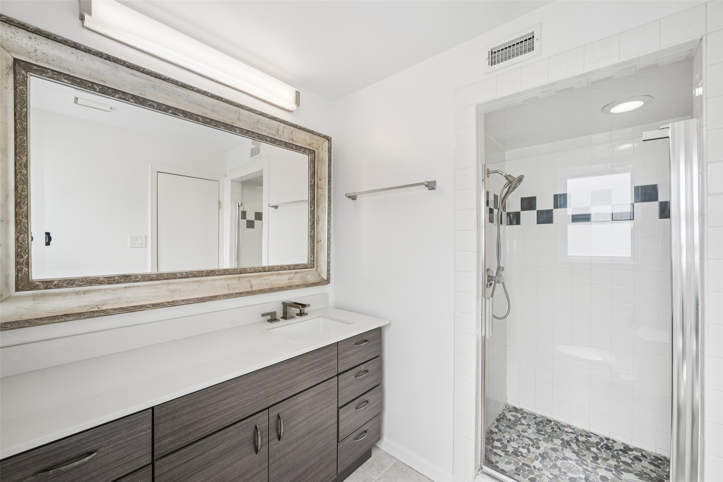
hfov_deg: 104.2
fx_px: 281
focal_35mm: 14
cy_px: 241
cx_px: 362
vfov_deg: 81.2
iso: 400
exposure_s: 1/125
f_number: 8
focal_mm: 14
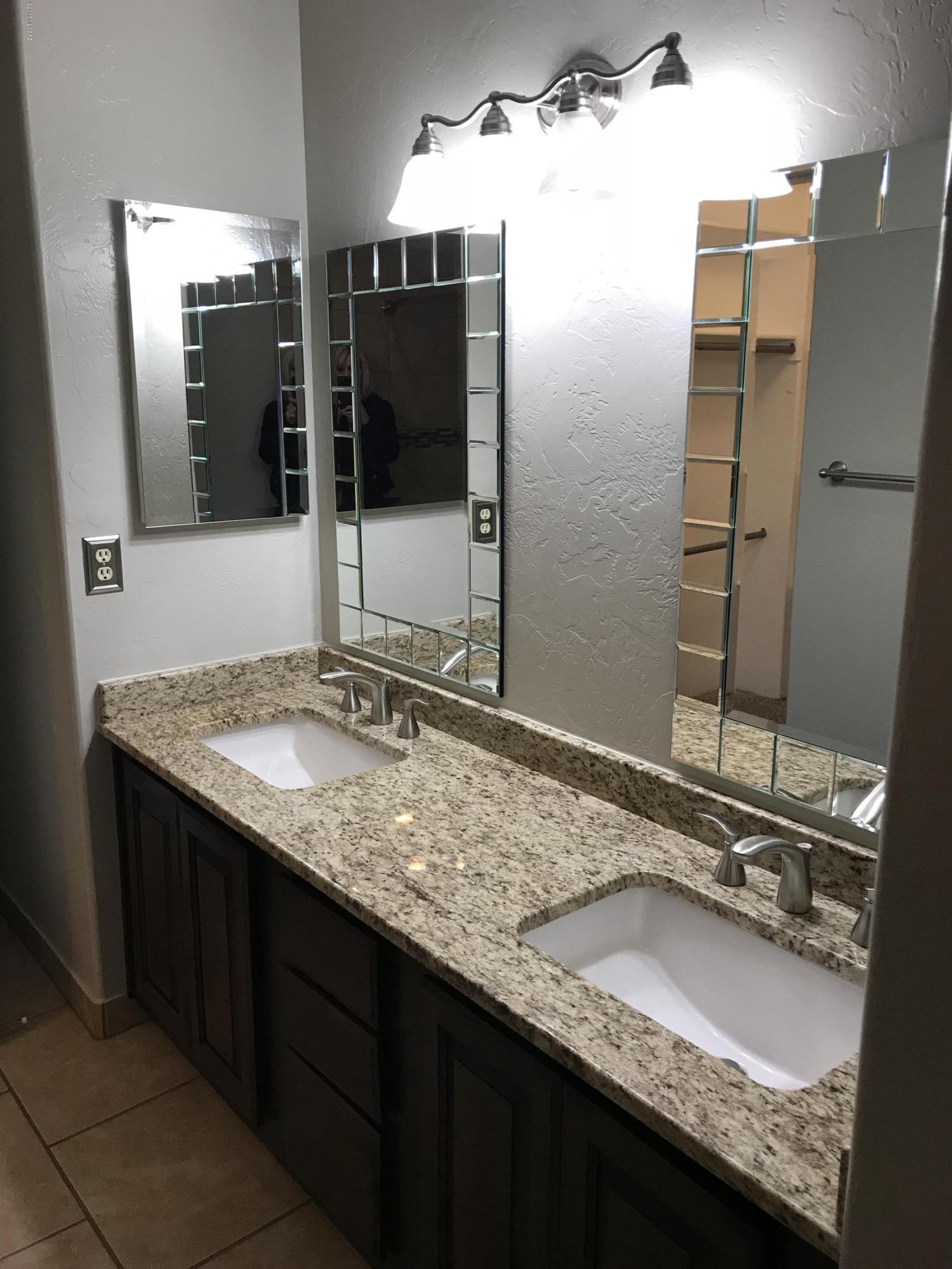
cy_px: 634
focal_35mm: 28
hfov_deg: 49.7
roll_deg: -0.4
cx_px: 476
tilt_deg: -13.7
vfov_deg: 63.4
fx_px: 1027
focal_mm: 3.99
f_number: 1.8
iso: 40
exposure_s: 1/24
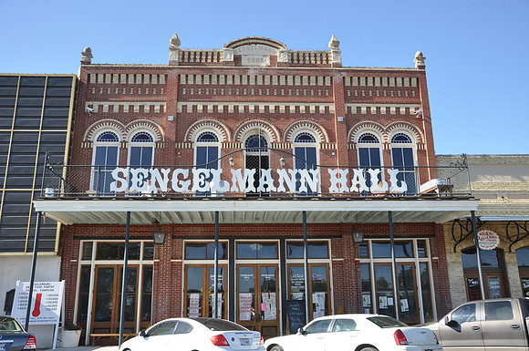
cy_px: 176
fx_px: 484
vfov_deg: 39.9
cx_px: 264
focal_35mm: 33
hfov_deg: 57.3
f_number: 6.3
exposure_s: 1/160
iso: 200
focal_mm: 22
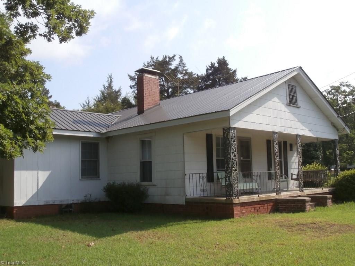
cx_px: 178
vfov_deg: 37.7
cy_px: 133
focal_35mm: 38
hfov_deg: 49.0
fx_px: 390
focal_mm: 6.67
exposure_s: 1/640
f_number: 3.9
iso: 100
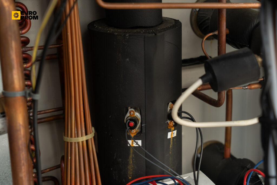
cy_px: 92
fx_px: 492
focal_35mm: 64
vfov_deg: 21.2
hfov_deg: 31.4
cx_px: 138
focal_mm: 64
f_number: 5.6
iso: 320
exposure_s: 1/100
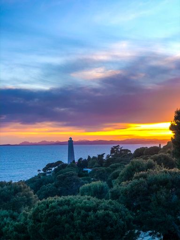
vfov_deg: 33.8
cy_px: 120
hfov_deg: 25.7
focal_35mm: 57
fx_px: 395
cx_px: 90
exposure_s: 1/100
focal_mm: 6.6
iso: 20
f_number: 2.8
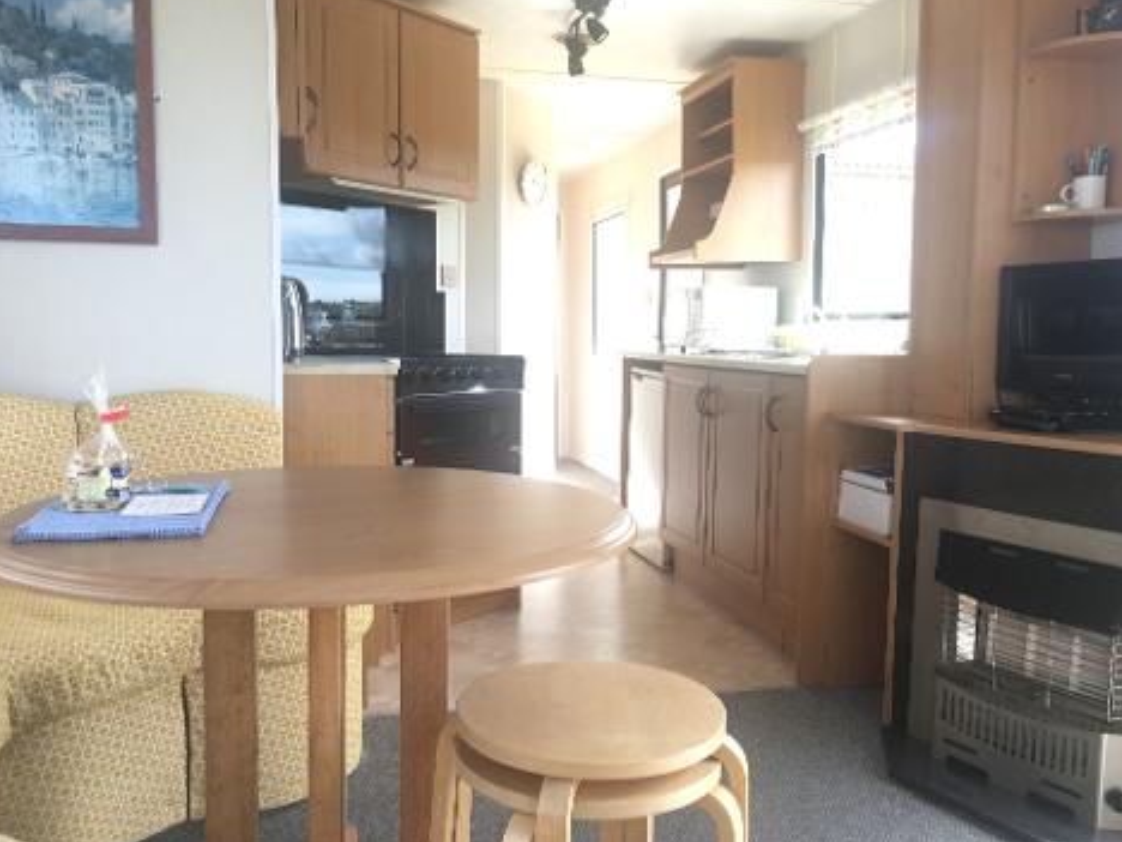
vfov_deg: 45.4
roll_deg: -0.8
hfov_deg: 58.3
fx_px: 1005
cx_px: 575
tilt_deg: -5.7
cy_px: 421
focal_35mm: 31
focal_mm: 4.15
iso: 25
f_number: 2.2
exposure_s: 1/50
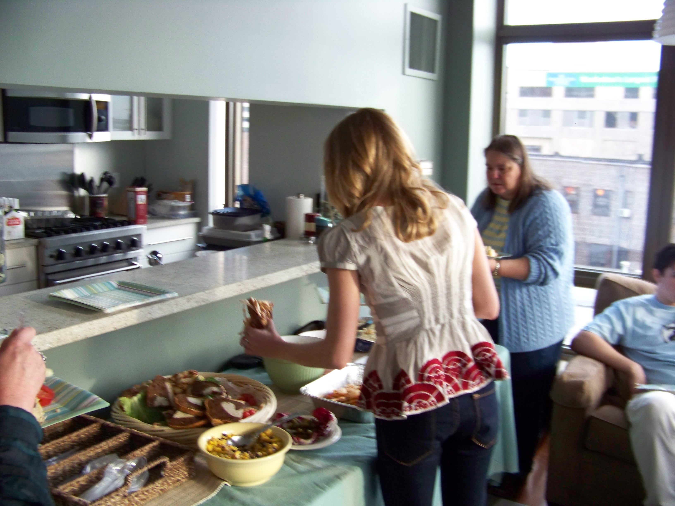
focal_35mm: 36
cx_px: 338
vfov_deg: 39.7
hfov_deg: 51.4
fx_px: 702
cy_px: 253
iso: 186
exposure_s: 1/30
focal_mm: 5.85
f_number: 2.8
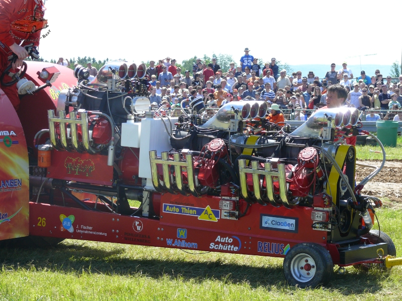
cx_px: 201
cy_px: 150
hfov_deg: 14.6
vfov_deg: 11.0
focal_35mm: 135
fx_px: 1568
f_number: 5
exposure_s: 1/250
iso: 100
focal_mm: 28.5
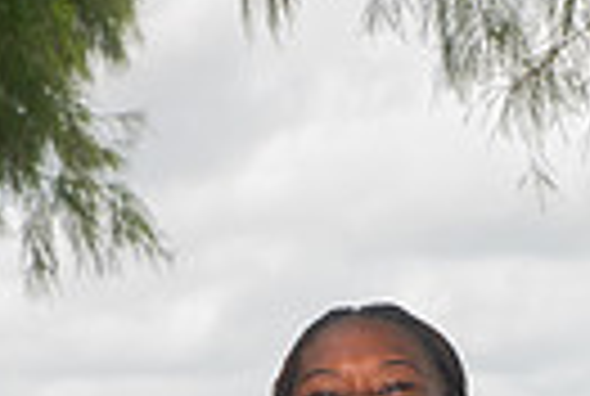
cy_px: 950
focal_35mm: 178
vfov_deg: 7.3
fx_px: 2924
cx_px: 441
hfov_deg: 11.5
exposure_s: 1/400
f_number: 7.1
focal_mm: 52
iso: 320
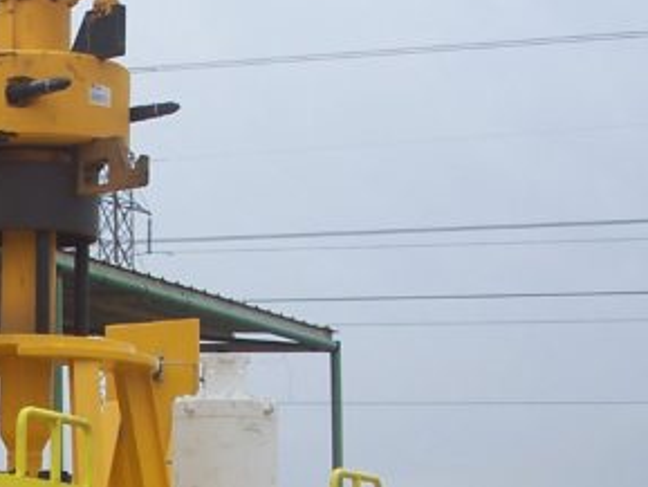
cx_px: -195
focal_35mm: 131
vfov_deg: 11.1
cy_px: 575
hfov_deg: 14.4
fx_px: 2453
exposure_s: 1/400
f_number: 2.8
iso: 64
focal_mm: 7.8
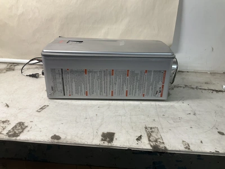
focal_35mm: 29
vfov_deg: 48.2
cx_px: 112
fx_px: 188
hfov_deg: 61.7
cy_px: 84
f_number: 1.8
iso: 50
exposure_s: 1/60
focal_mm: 3
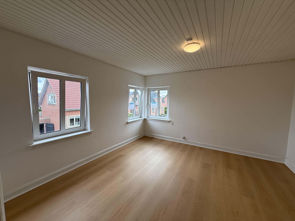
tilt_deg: -5.3
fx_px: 119
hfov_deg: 102.1
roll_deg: -0.8
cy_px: 110
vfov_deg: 85.7
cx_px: 148
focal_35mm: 14
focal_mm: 2.22
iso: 64
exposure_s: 1/109
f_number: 2.2
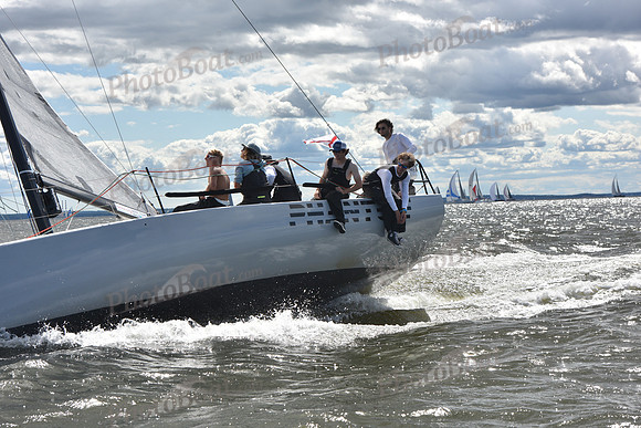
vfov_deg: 17.1
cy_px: 214
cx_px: 320
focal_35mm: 80
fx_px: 1425
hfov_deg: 25.4
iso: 250
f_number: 9
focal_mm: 80
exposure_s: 1/1000
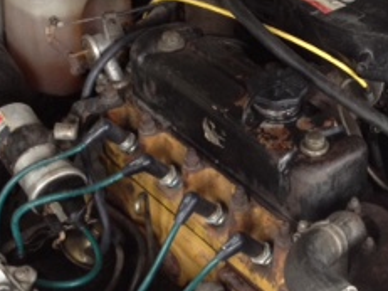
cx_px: 354
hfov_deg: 19.8
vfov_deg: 15.2
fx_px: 1087
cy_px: 133
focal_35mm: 97
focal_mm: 4.28
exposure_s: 1/20
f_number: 2.4
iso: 125
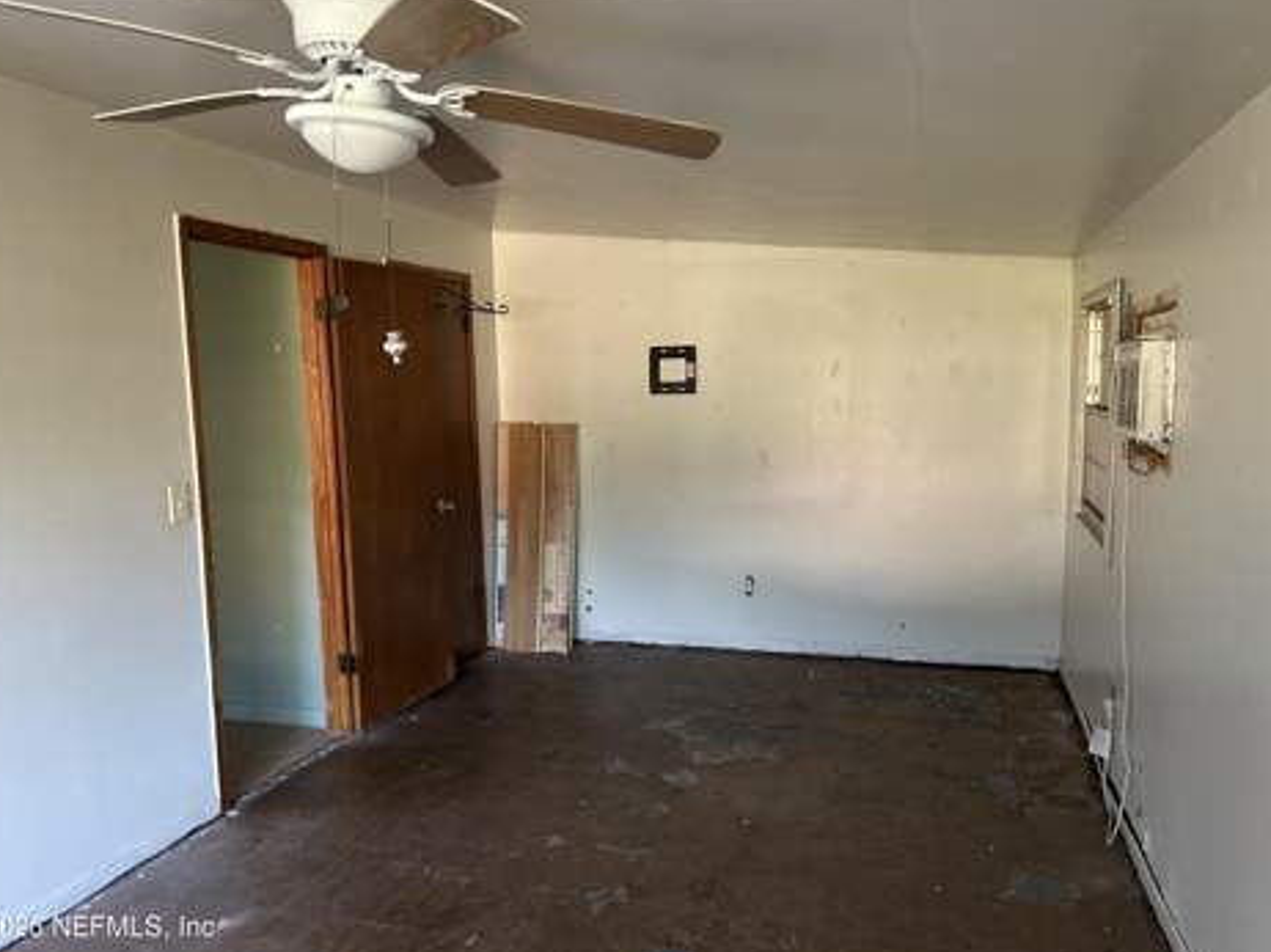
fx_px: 991
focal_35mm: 27
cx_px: 619
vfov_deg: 51.3
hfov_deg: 65.3
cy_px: 475
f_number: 1.5
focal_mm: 5.7
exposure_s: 1/60
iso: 250
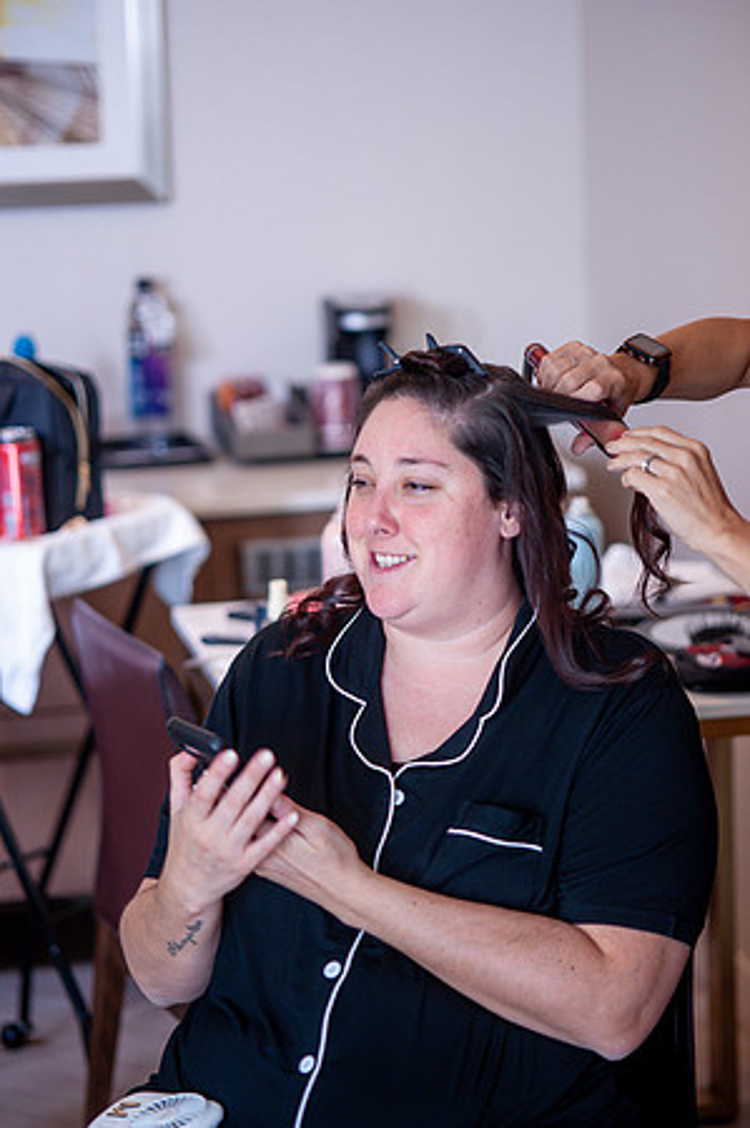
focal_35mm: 105
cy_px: 564
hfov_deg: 13.0
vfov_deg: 19.5
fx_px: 3289
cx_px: 375
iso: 640
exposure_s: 1/60
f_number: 4.5
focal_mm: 105
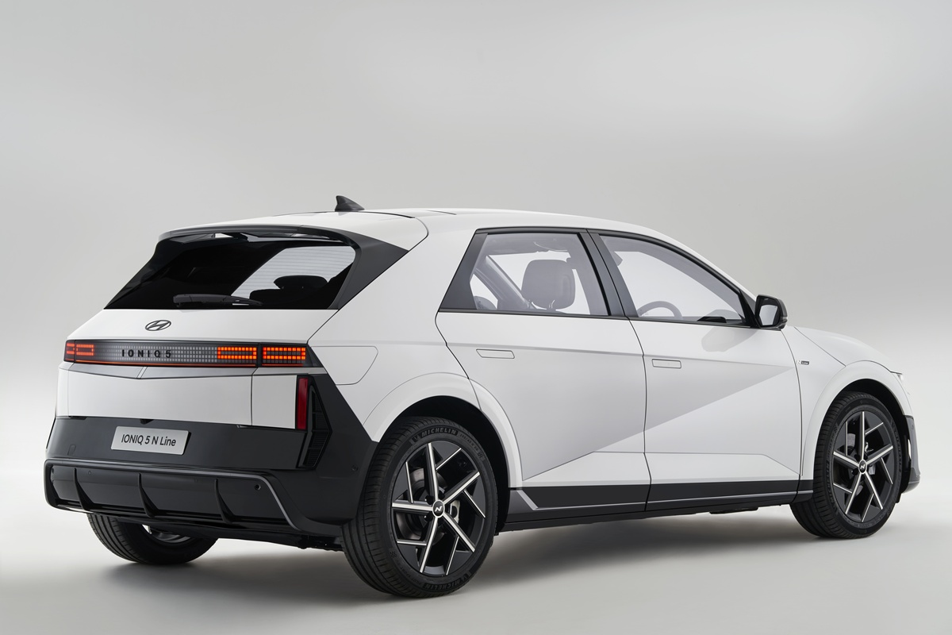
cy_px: 318
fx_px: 2380
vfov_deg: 15.2
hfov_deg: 22.6
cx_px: 476
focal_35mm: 90
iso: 200
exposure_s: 1/2.5
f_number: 11
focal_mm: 90
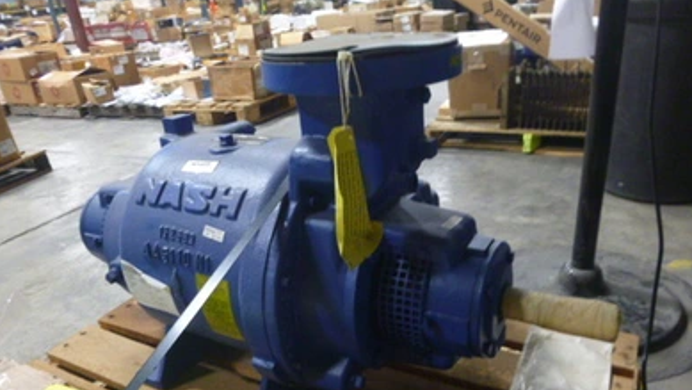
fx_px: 514
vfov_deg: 41.2
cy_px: 242
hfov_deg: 67.9
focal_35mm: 28
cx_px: 352
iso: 400
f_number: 3.9
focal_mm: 4.5
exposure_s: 1/5
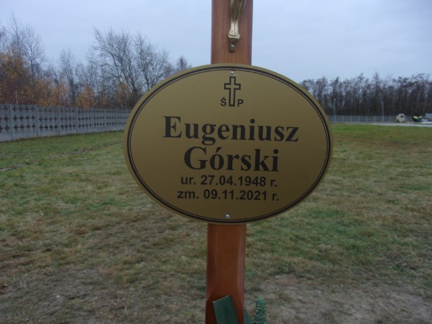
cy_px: 162
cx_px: 216
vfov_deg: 51.4
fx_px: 337
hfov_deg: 65.3
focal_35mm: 27
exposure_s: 1/85
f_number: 3
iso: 80
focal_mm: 4.9
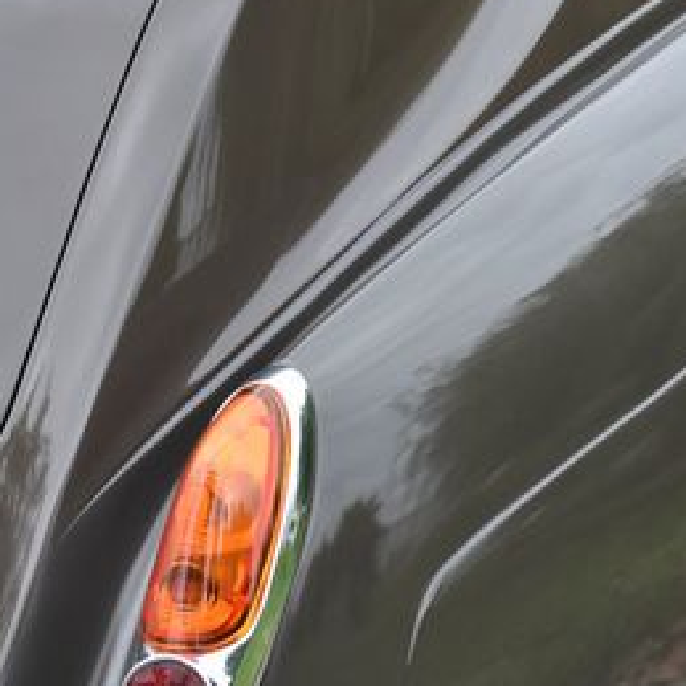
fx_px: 3677
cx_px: 821
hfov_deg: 10.5
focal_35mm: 164
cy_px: 405
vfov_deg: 10.7
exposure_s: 1/500
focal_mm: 52
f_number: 8
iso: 800
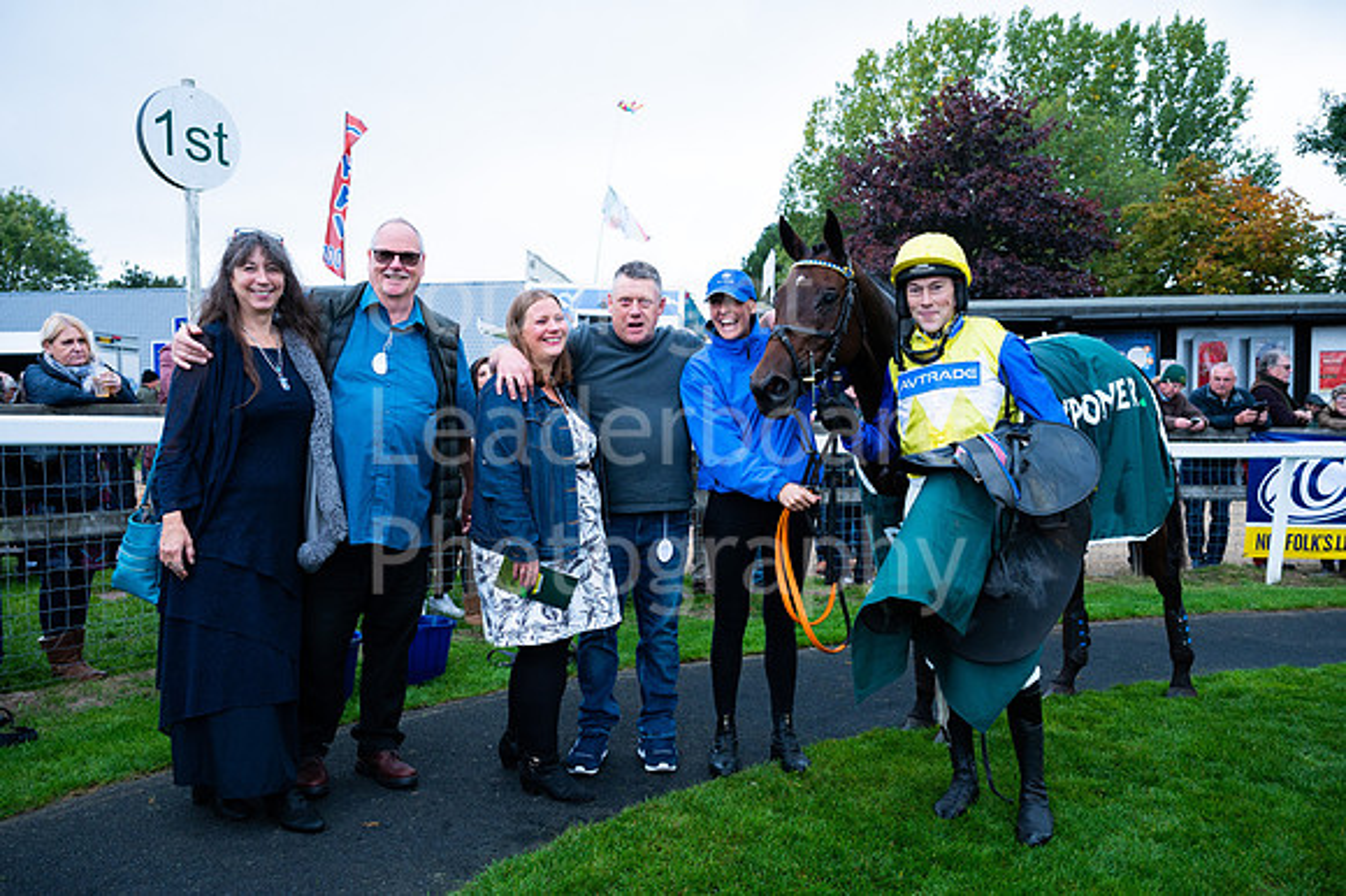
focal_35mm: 29
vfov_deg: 44.9
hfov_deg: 63.7
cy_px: 448
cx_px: 673
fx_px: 1084
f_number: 4
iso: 500
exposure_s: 1/400
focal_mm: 29
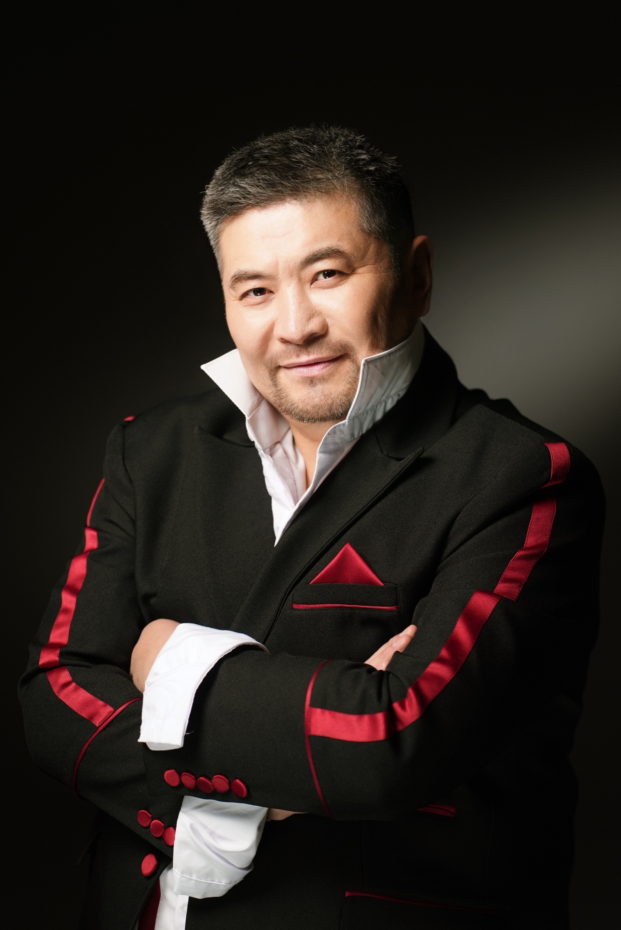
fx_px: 2196
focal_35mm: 85
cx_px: 310
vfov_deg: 23.9
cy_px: 465
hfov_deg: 16.1
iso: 800
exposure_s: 1/250
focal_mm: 85
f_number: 2.8
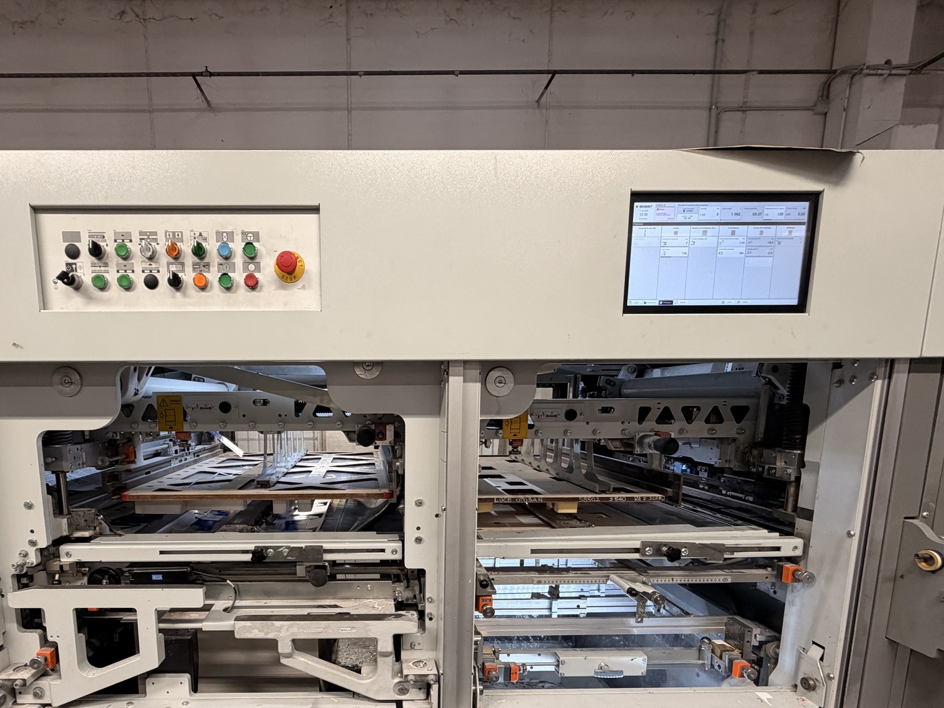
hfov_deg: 83.6
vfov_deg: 66.7
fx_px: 518
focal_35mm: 19
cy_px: 477
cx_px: 377
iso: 160
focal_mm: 2.22
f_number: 2.2
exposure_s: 1/100
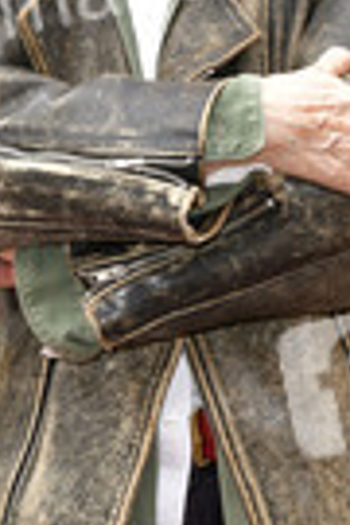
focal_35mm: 166
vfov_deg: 12.4
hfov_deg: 8.3
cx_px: 124
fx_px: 2421
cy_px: 171
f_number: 8
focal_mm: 56
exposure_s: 1/160
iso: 320
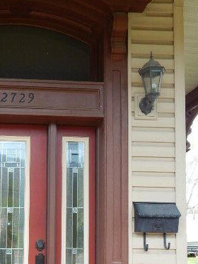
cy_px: 190
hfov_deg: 29.3
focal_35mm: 48
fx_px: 366
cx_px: 30
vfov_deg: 38.9
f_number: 3.2
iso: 125
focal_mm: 5.1
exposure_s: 1/250
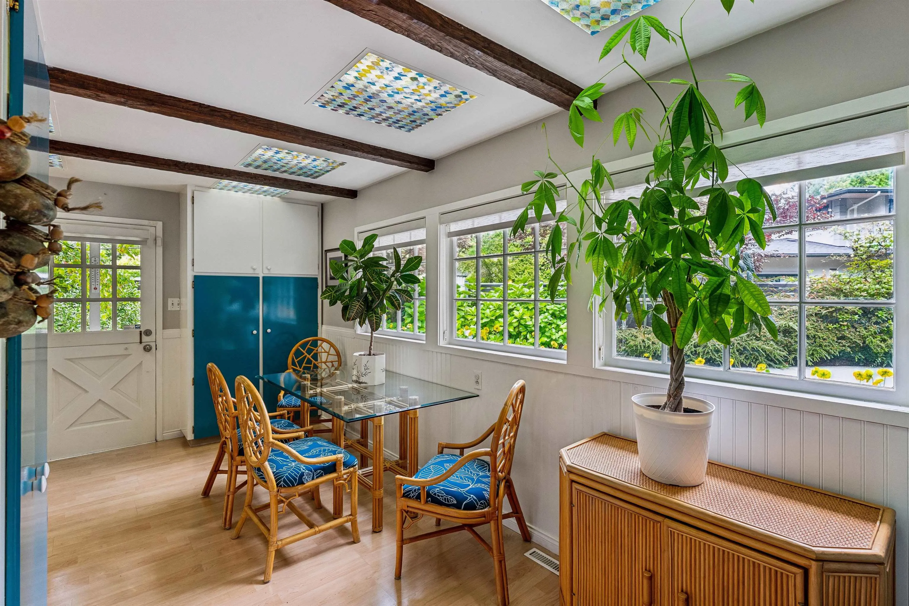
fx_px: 424
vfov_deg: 71.1
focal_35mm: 17
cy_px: 303
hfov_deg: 94.0
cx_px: 454
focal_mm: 16.8
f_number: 10
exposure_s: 1/10
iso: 400
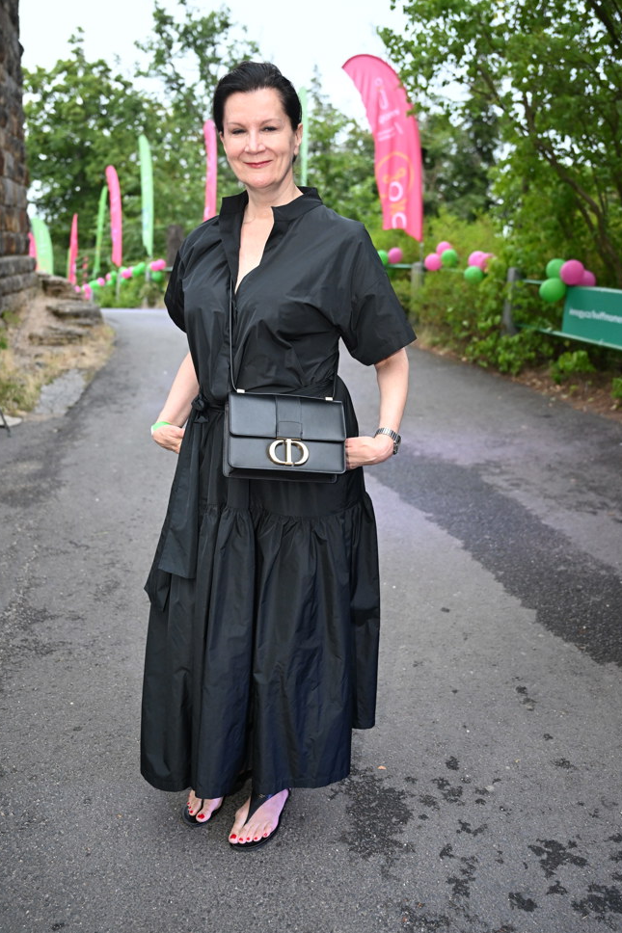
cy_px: 436
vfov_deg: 60.2
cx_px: 319
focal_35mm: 31
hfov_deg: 42.3
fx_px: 804
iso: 2500
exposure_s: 1/1000
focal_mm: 29
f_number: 2.8
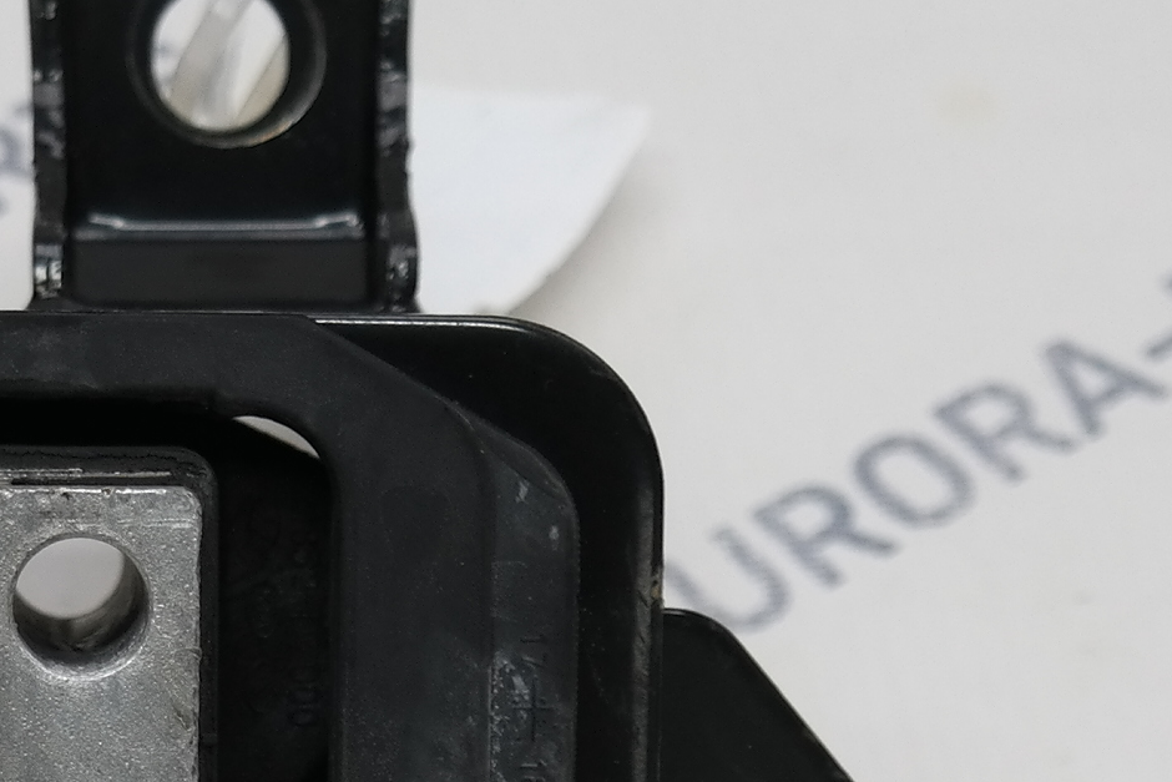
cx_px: 135
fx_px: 5926
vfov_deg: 7.5
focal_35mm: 182
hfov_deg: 11.2
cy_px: 817
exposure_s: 1/100
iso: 200
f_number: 4
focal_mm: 29
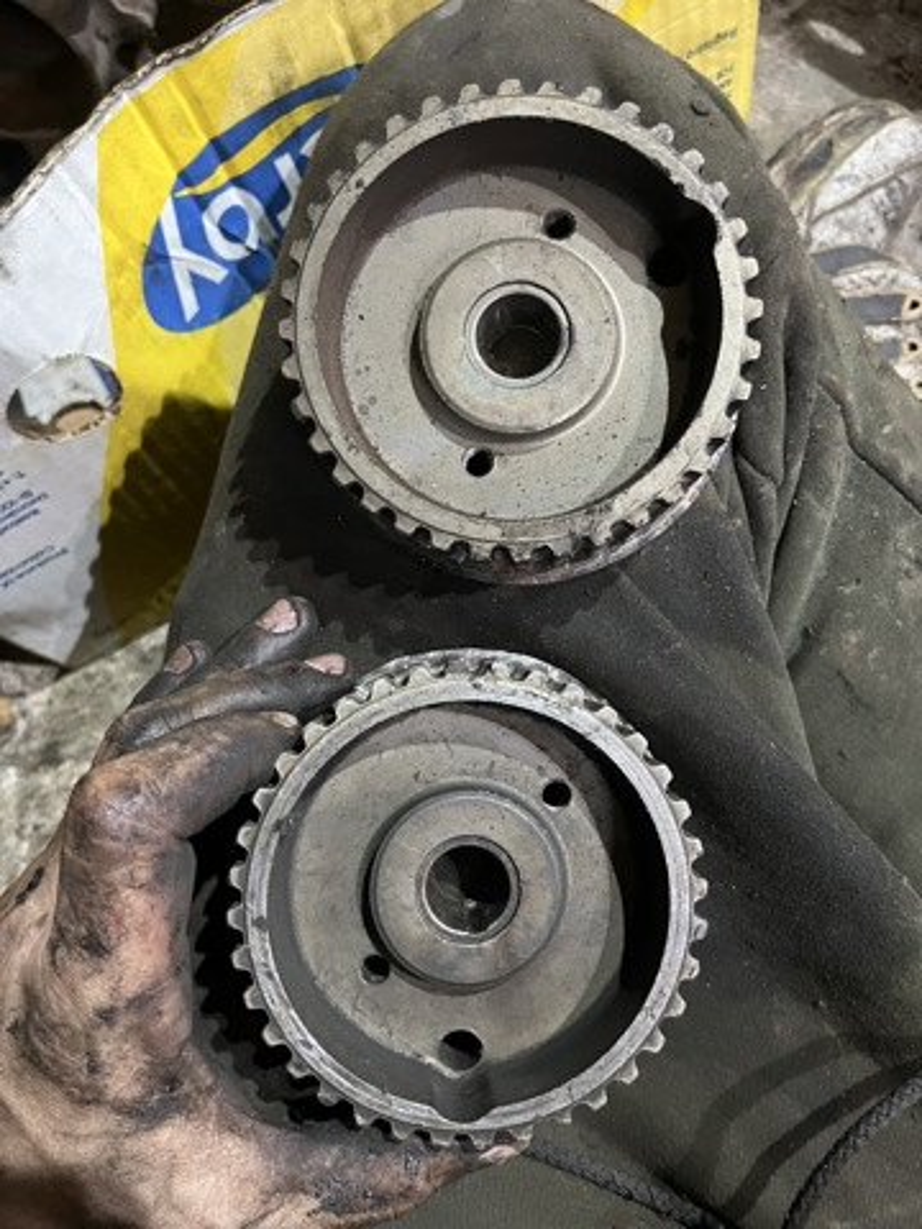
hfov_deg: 53.1
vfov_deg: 67.3
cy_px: 614
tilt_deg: -70.9
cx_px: 461
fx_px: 923
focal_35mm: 26
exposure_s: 1/33
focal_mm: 5.1
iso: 500
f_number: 1.6
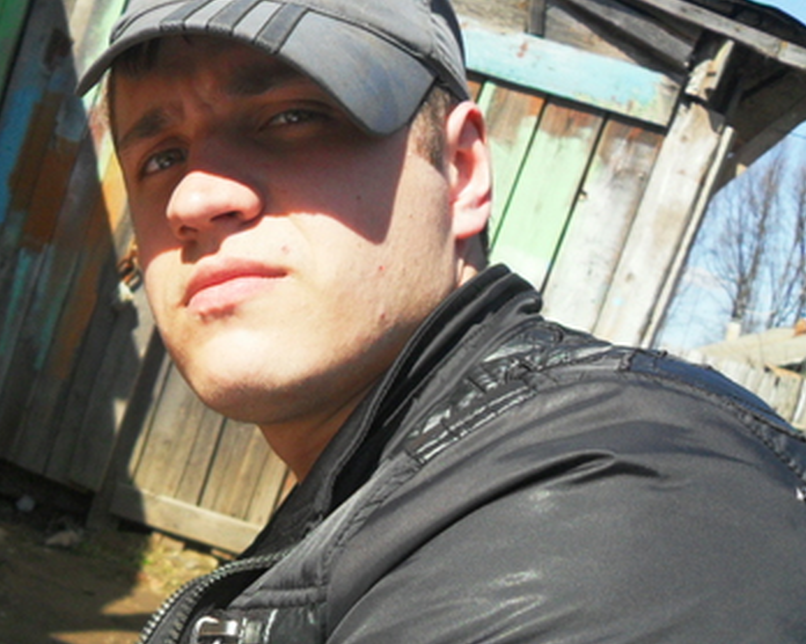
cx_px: 239
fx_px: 1287
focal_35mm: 54
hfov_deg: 34.3
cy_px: 339
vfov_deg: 28.1
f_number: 8.9
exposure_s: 1/125
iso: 100
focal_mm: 6.2
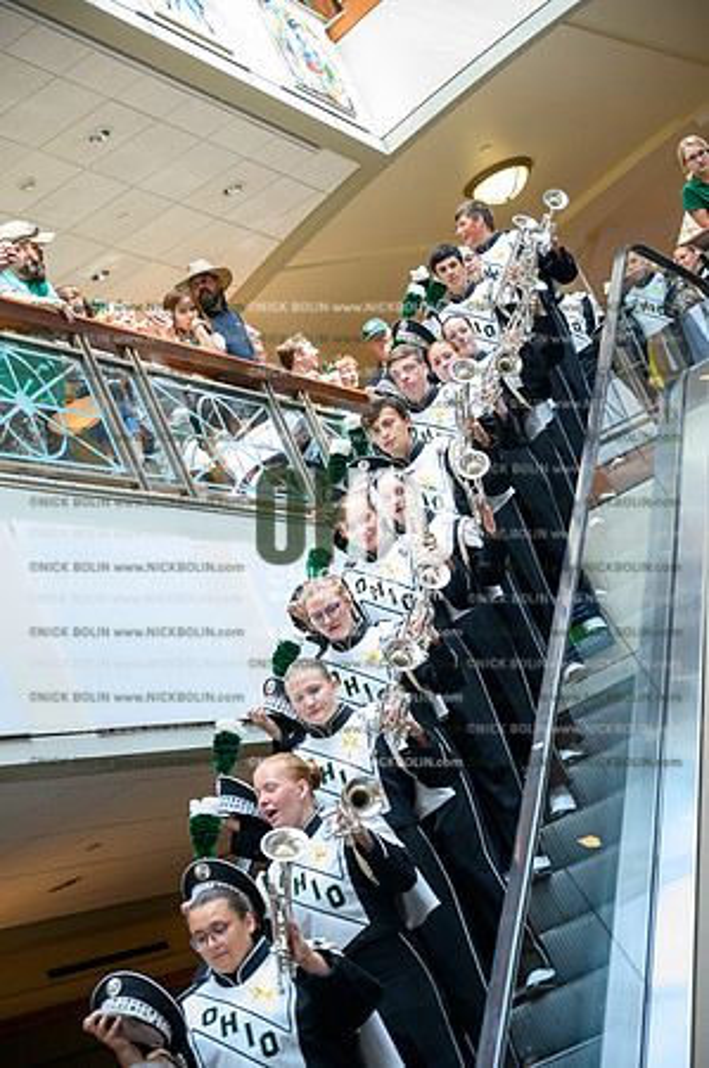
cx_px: 354
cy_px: 534
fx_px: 2073
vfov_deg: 28.9
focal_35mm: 70
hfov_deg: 19.4
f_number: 4
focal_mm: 70
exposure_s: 1/800
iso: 3200
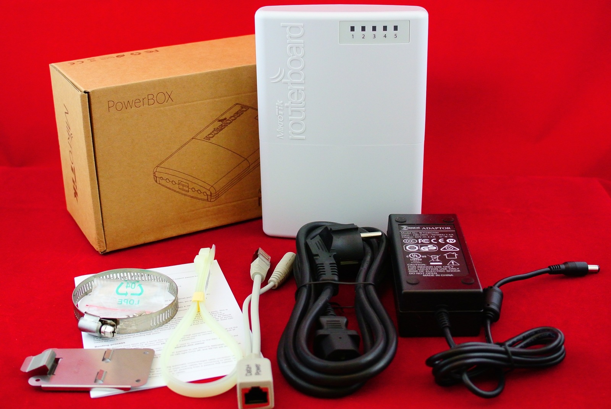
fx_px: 833
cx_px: 306
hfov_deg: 40.3
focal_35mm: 49
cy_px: 204
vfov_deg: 27.6
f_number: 2.8
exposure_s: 1/30
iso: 720
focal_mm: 18.5
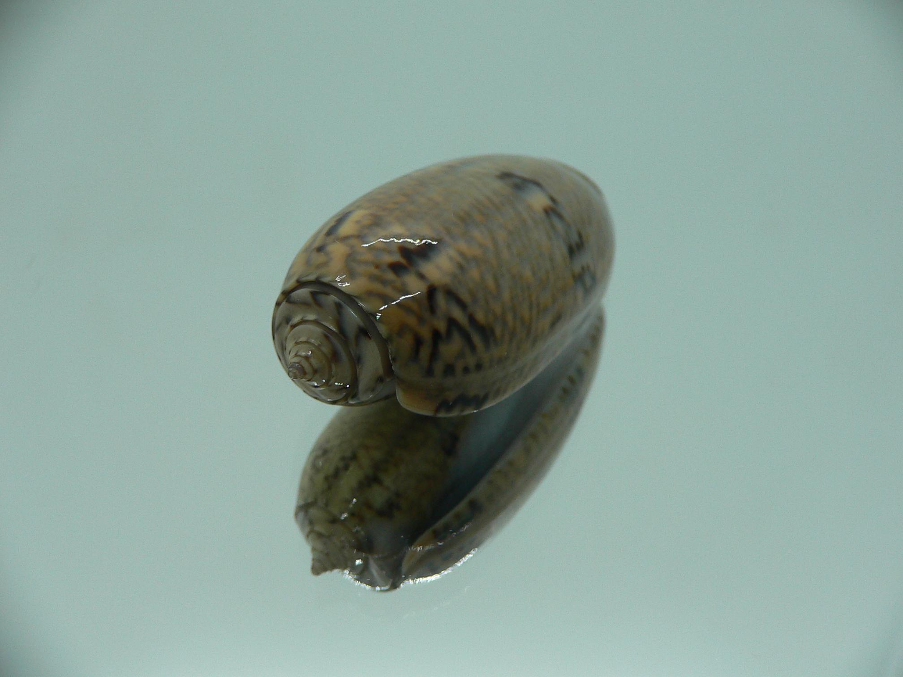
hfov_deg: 52.6
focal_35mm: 35
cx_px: 452
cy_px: 338
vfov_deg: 40.7
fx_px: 913
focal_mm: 4.6
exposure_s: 1/60
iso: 80
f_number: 2.8
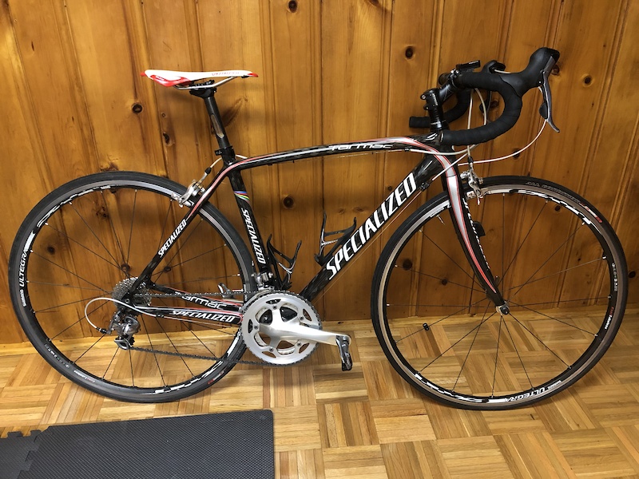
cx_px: 320
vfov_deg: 49.7
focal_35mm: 28
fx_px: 517
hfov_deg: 63.4
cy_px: 240
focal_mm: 3.99
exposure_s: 1/9
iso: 100
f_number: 1.8
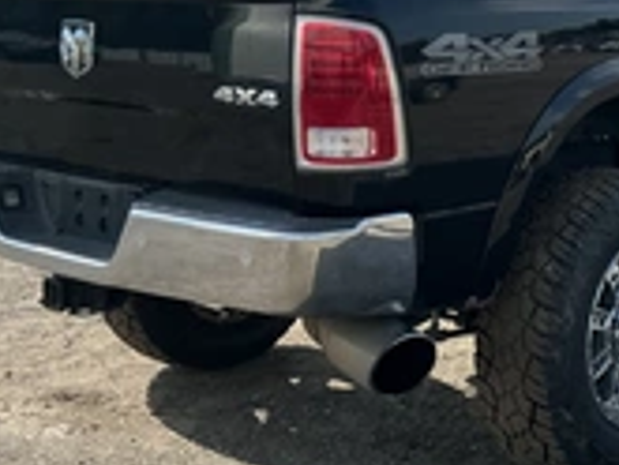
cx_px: 563
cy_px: 82
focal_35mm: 68
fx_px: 1217
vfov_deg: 21.3
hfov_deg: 27.5
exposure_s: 1/1912
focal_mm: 3
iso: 25
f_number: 1.8
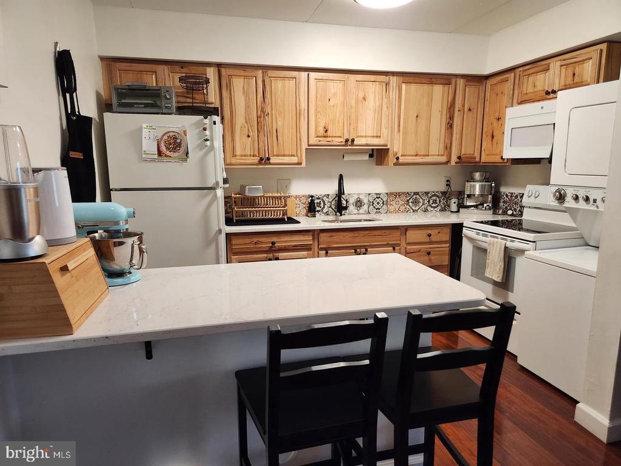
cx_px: 310
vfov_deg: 58.9
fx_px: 413
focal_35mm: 23
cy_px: 233
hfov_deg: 73.9
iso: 400
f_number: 1.8
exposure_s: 1/120
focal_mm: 5.4
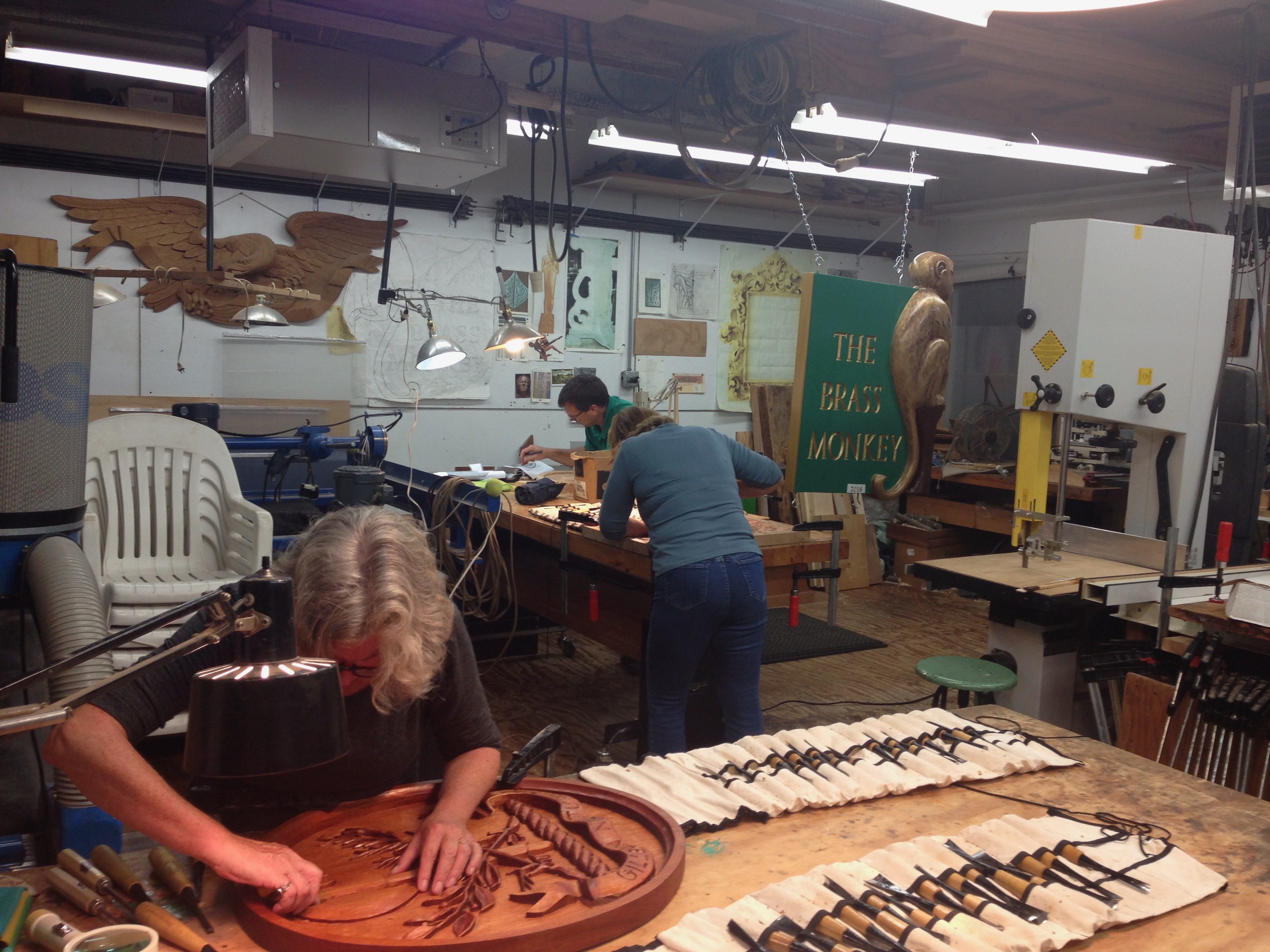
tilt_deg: -5.4
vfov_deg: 42.9
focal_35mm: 33
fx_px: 1211
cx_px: 635
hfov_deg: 55.4
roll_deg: -1.5
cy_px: 476
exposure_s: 1/40
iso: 50
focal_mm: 4.12
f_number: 2.4
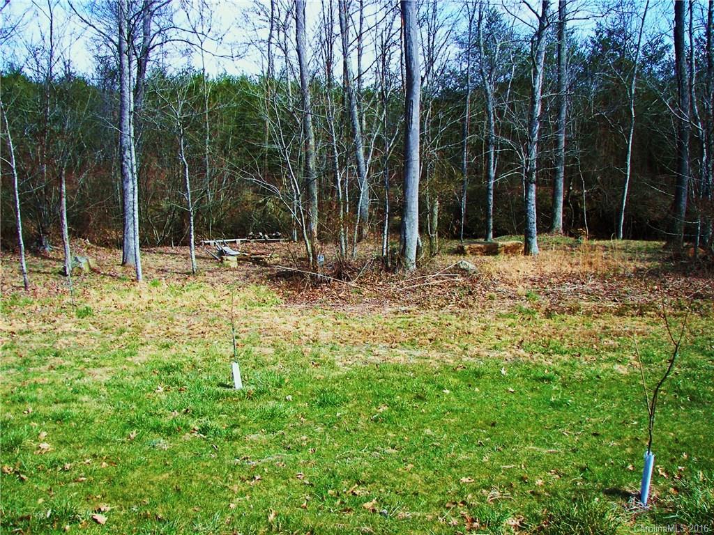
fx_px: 743
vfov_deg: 39.7
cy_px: 268
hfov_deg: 51.4
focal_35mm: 36
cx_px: 357
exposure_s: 1/320
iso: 50
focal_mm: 6
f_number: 2.8
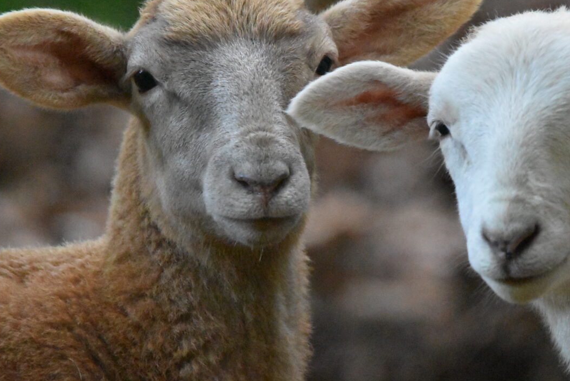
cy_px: 169
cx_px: 294
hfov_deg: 2.3
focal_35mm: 907
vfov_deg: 1.5
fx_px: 14364
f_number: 6.3
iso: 12800
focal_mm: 400
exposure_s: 1/200
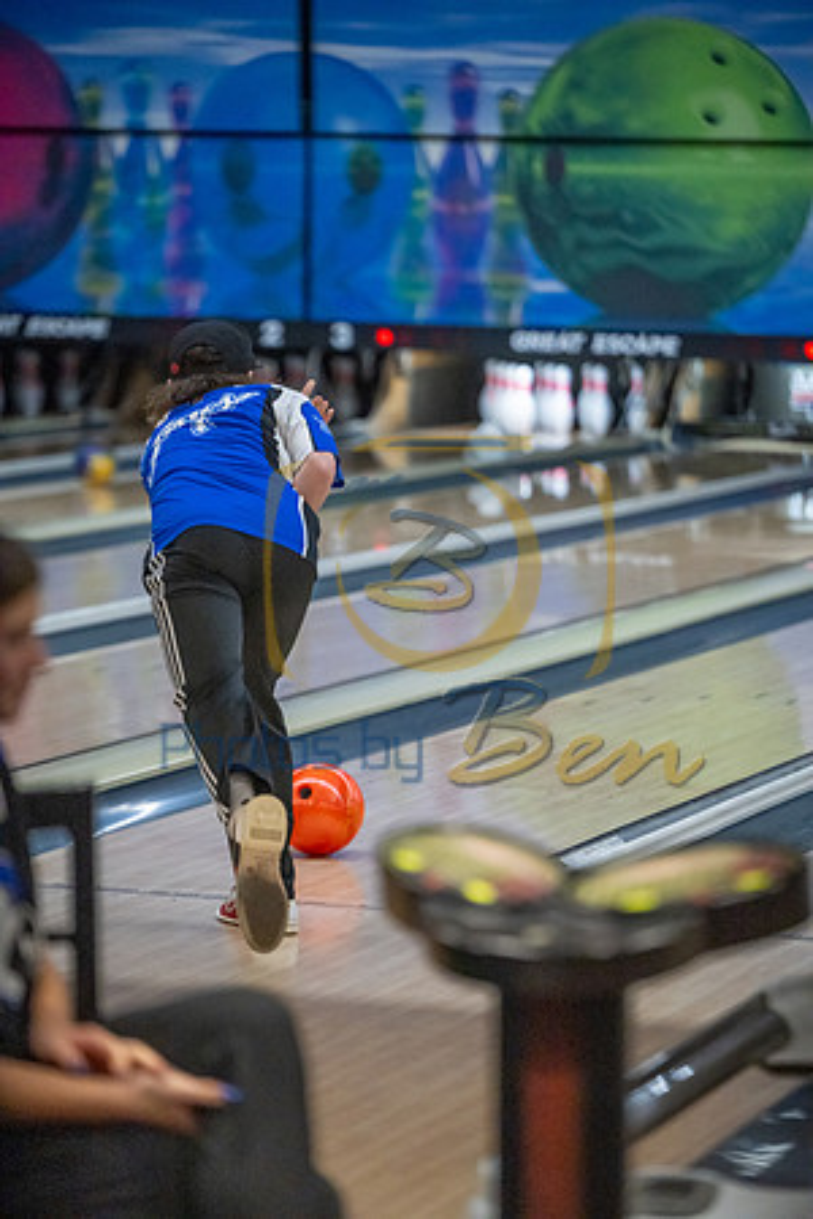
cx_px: 406
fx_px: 5081
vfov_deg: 13.7
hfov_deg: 9.1
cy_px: 610
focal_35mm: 150
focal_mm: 150
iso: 4000
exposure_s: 1/1000
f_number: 2.8
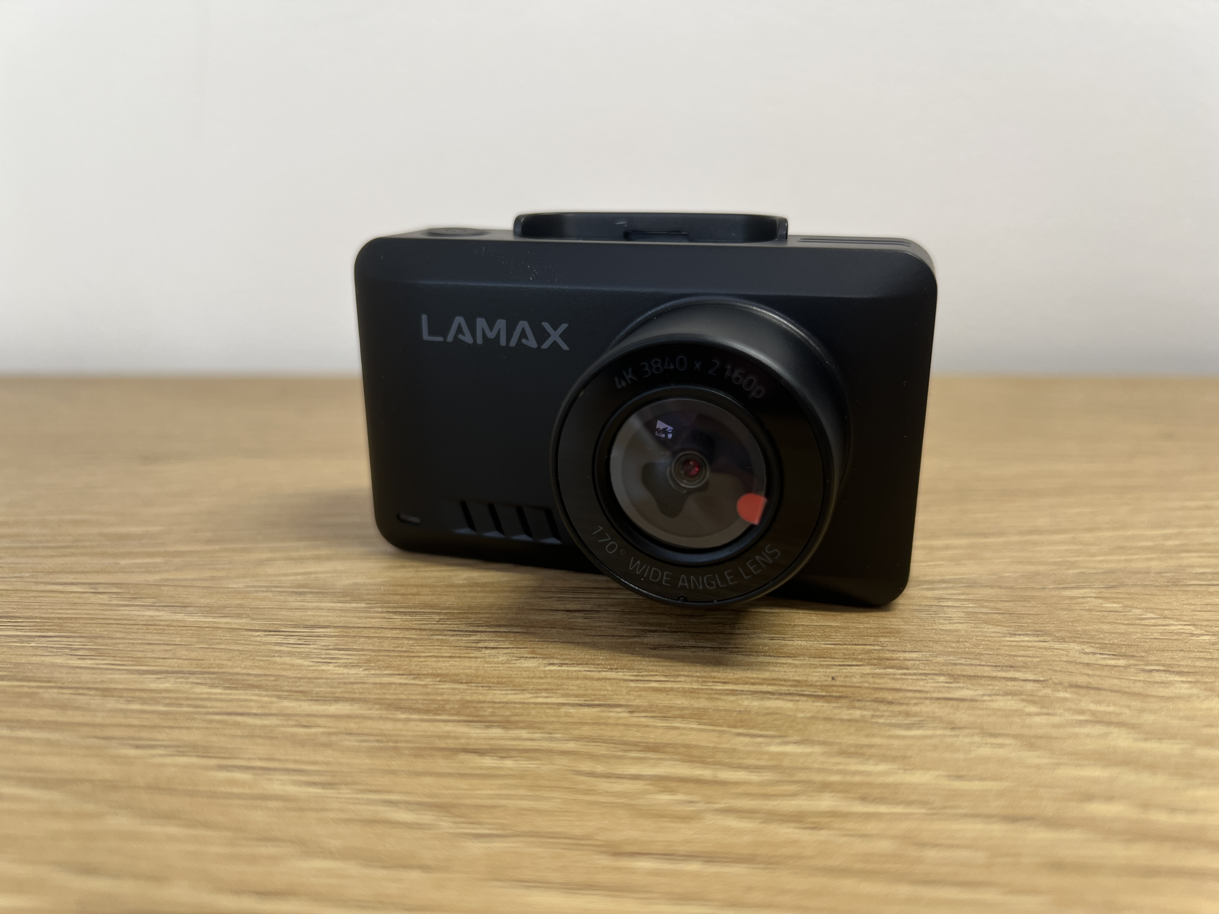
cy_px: 457
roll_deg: +0.1
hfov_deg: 67.3
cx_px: 610
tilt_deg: -18.7
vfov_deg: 53.1
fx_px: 916
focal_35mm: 26
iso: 40
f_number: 1.5
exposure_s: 1/121
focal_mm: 5.7
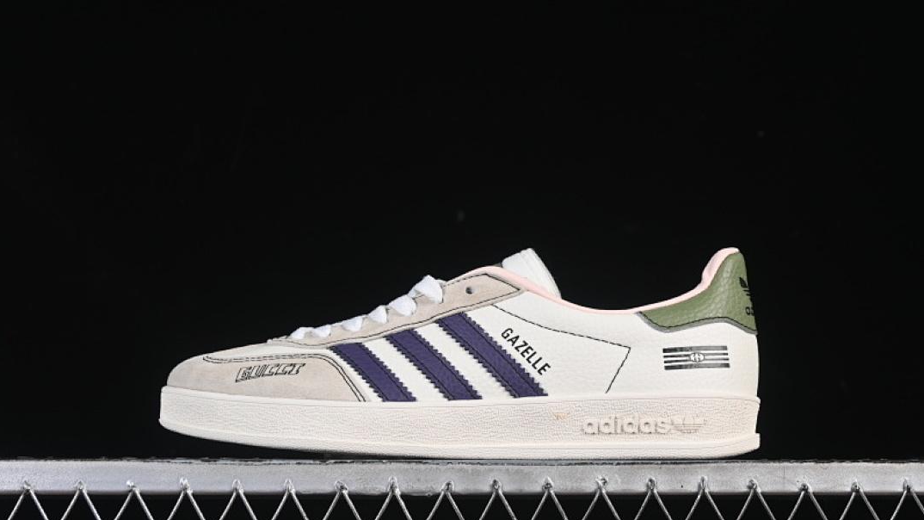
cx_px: 462
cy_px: 269
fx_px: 1935
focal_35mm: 79
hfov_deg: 26.9
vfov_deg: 15.3
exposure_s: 1/80
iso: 160
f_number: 8
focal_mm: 50
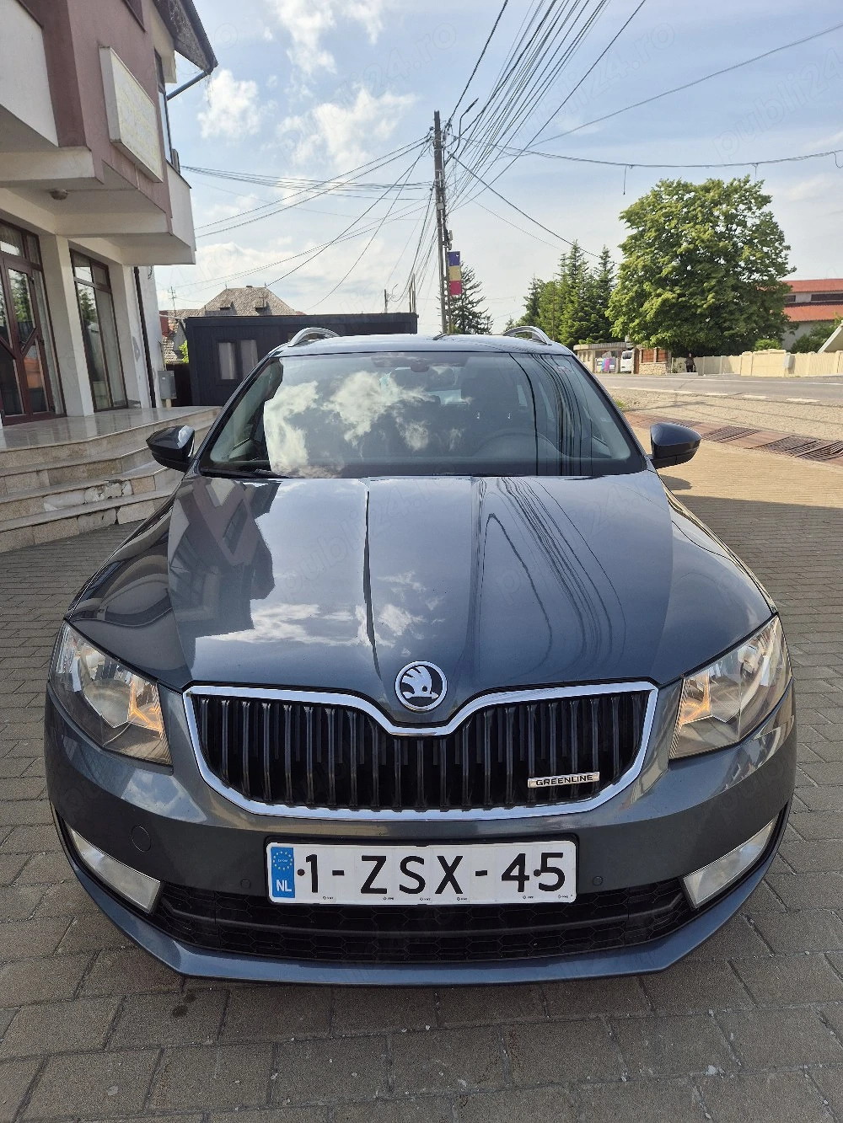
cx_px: 422
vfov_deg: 73.9
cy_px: 562
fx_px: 747
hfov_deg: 58.9
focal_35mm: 23
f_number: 1.8
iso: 25
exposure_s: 1/1667
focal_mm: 5.4
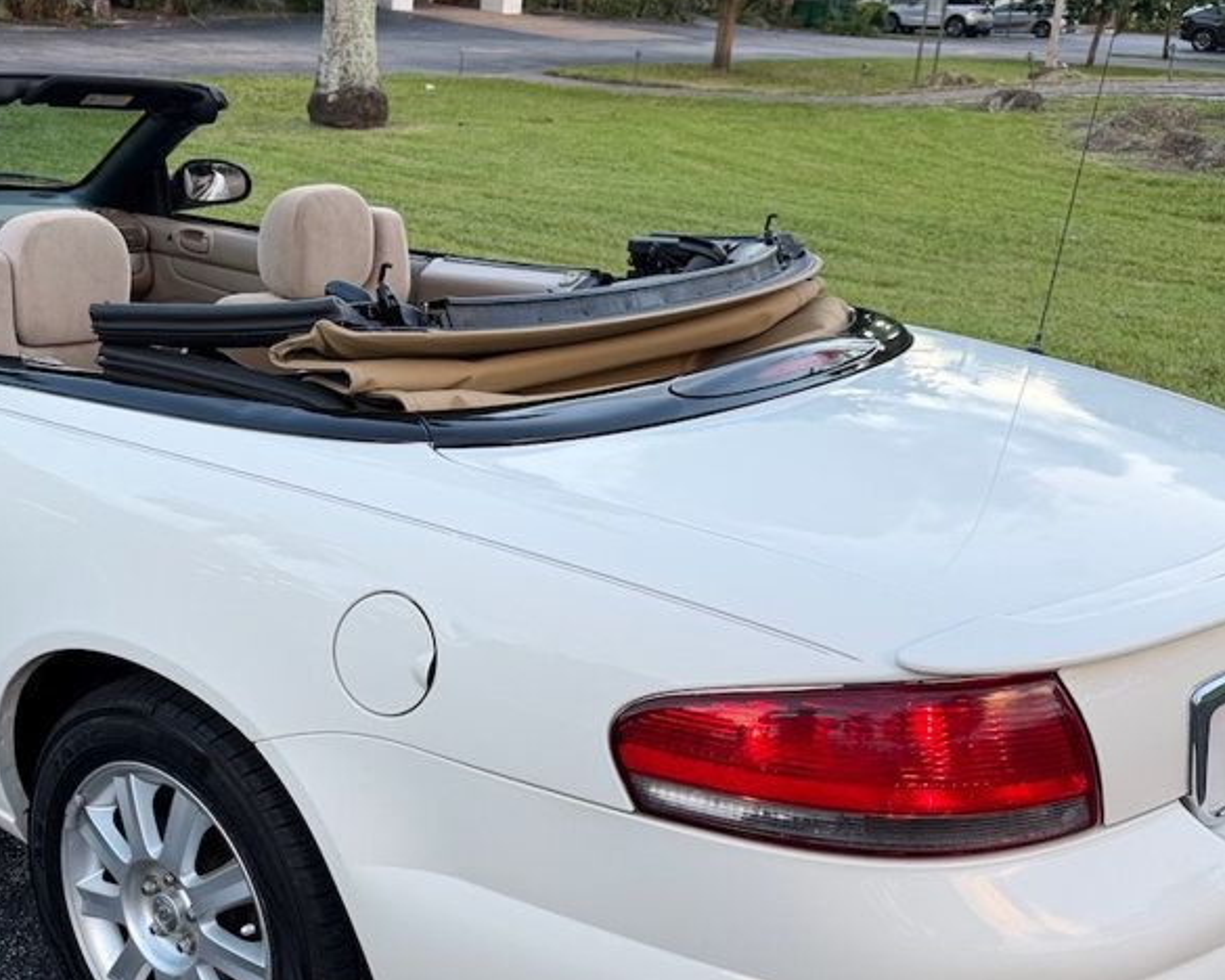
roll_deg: -1.0
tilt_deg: -19.9
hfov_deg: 44.0
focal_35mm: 41
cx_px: 392
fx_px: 1486
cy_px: 599
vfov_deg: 36.3
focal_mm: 6.76
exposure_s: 1/216
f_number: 1.78
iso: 64
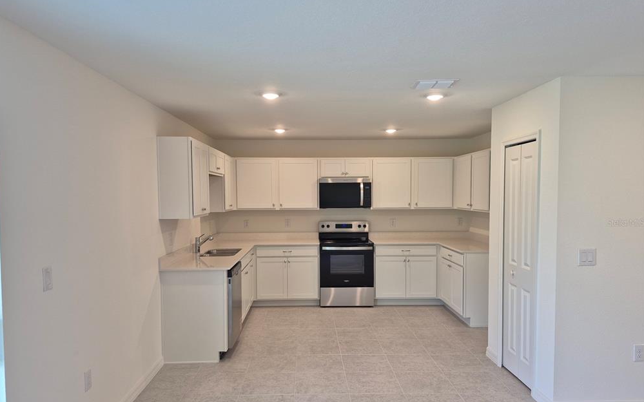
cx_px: 316
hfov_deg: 72.5
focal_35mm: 25
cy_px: 222
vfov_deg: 49.2
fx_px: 439
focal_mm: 5.4
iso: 100
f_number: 1.8
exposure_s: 1/120
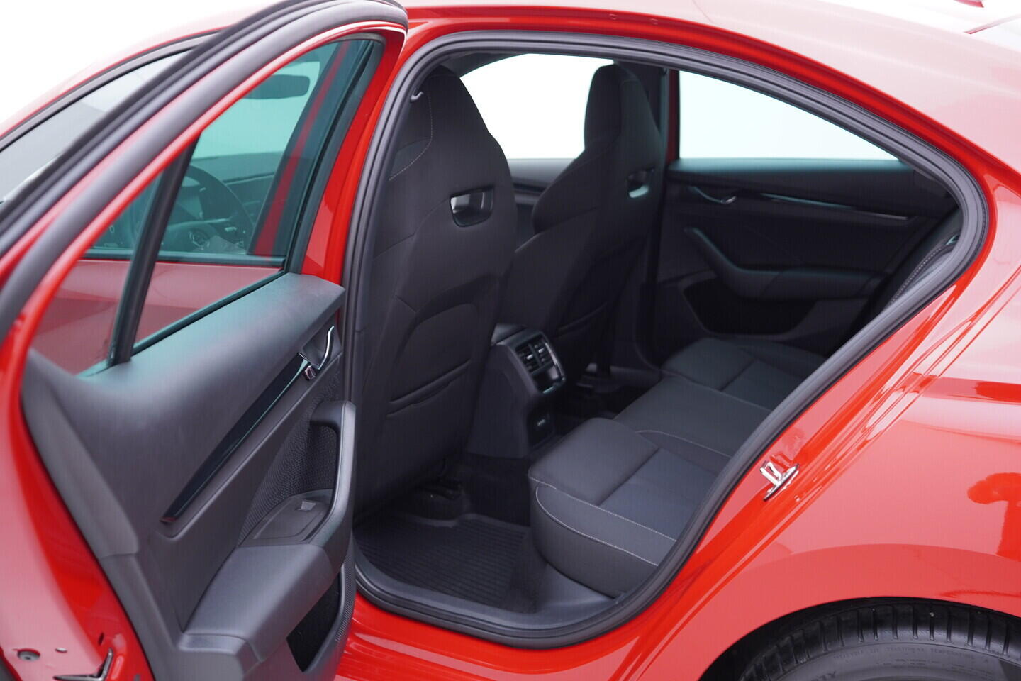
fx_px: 1021
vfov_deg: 36.9
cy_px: 340
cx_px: 510
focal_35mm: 36
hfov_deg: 53.1
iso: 250
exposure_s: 1/40
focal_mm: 24
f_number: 2.8
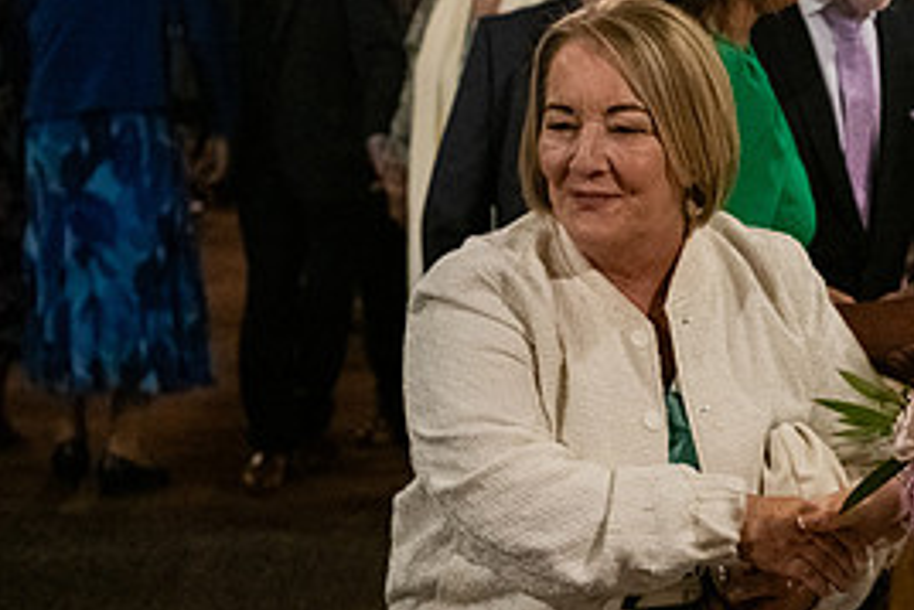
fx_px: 2642
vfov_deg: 13.2
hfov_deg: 18.9
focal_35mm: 104
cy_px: 329
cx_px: 982
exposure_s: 1/160
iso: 2500
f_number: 3.5
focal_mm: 48
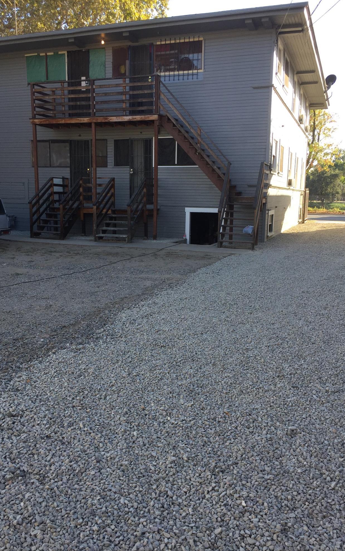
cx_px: 169
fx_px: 466
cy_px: 277
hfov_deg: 40.6
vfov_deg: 61.2
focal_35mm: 31
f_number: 2.2
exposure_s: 1/324
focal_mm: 4.15
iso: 32
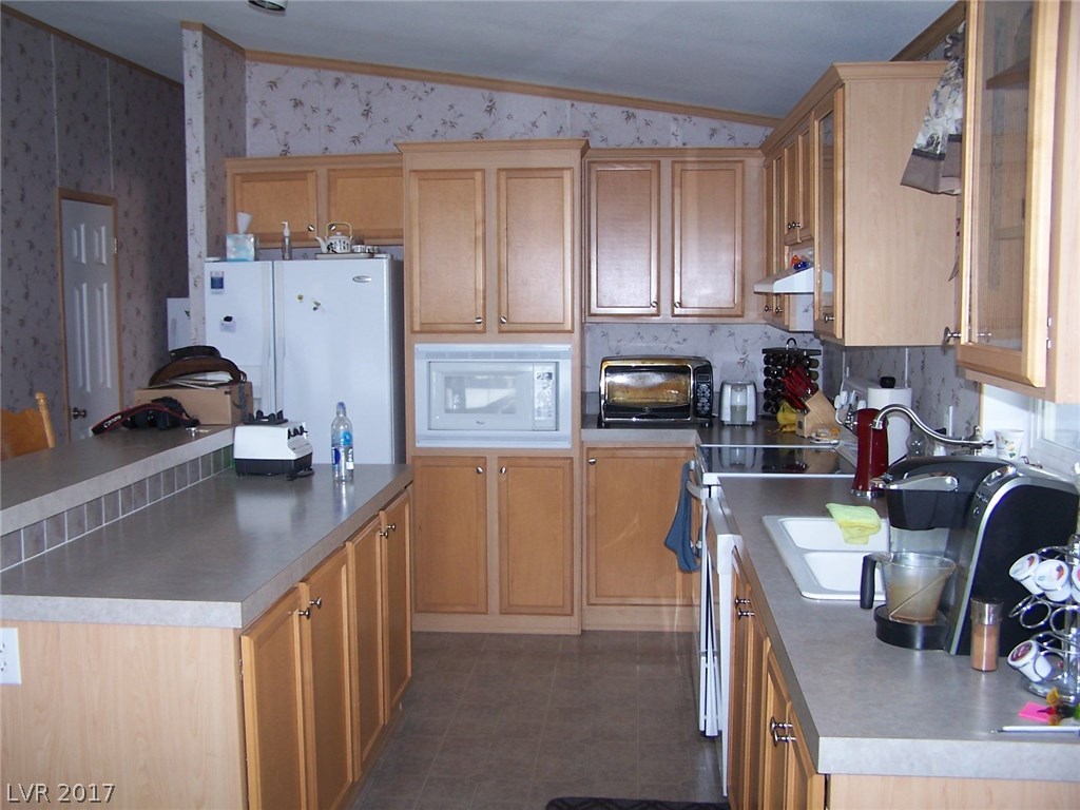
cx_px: 540
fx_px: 1186
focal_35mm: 38
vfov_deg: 37.7
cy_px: 405
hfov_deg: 49.0
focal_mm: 6.3
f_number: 2.8
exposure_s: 1/60
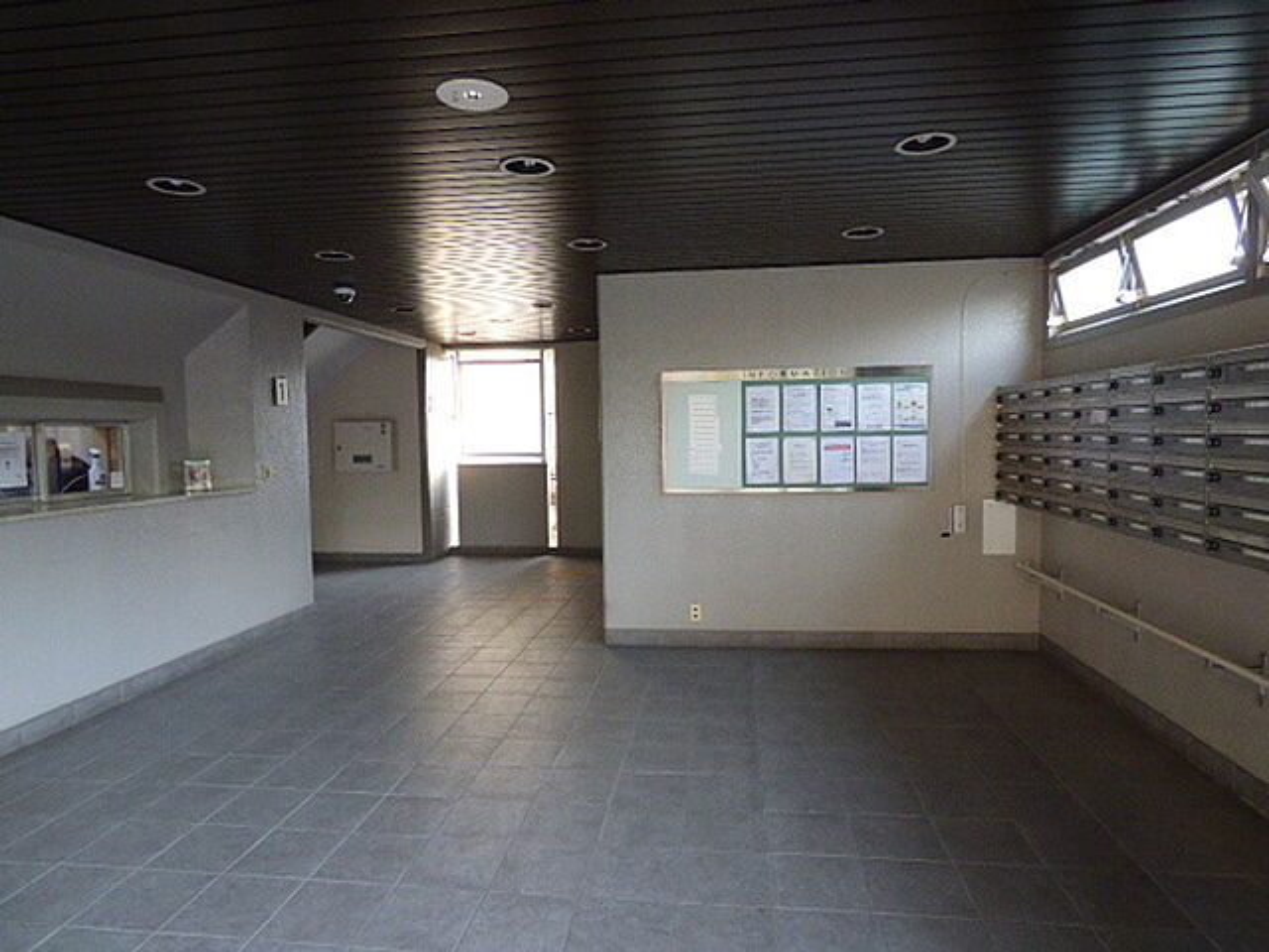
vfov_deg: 66.0
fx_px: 733
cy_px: 476
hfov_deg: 81.7
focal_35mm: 20
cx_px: 634
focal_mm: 3.58
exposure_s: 1/60
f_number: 2.8
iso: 400
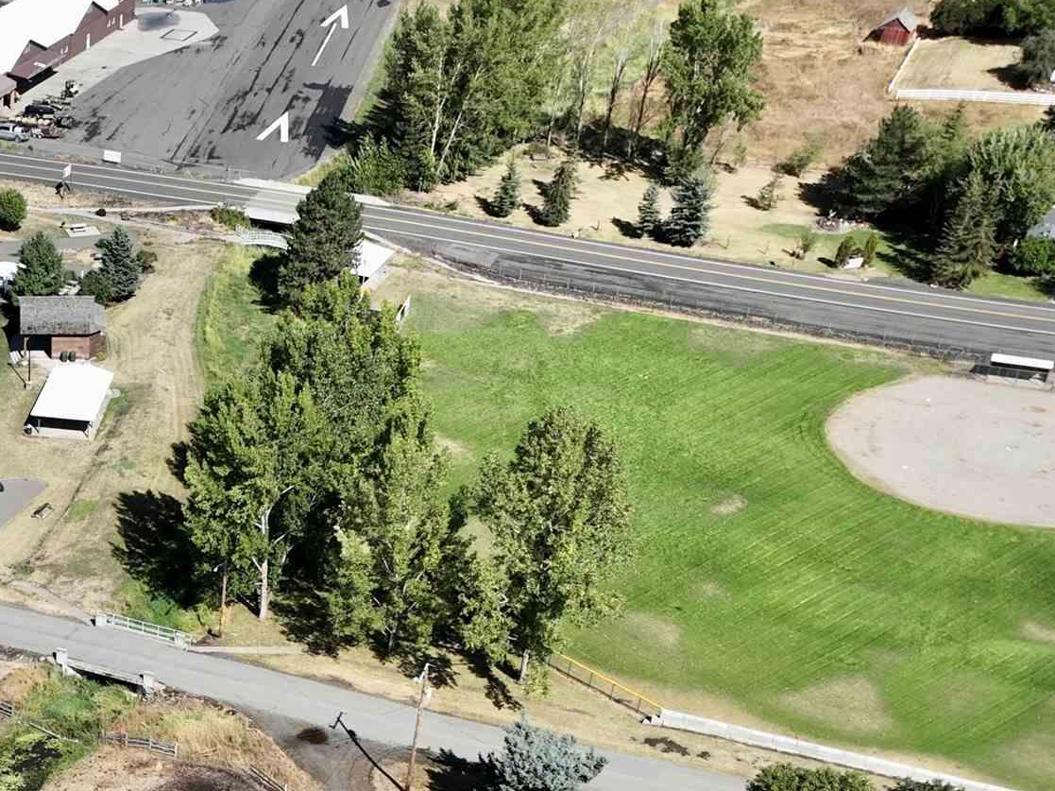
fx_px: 2011
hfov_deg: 27.4
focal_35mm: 66
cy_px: 1001
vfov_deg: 20.5
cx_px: -38
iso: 140
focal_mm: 12.29
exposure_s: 1/2000
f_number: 2.8
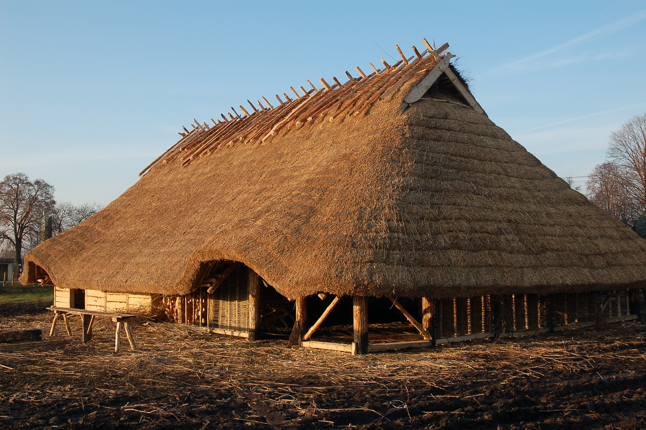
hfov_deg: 49.6
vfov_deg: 34.1
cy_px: 215
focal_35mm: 39
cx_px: 323
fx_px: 699
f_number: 7.1
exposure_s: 1/200
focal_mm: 26
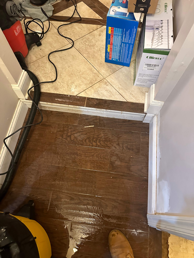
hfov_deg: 56.8
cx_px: 97
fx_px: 179
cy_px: 129
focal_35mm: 24
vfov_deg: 71.6
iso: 800
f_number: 1.78
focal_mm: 6.86
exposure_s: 1/60
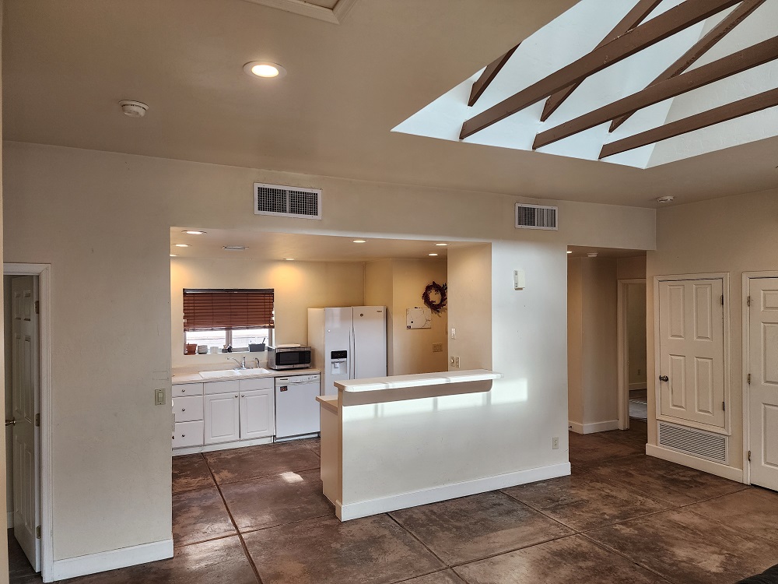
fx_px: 517
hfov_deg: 73.9
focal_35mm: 23
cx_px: 389
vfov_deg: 58.9
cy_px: 292
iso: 100
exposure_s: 1/120
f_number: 1.8
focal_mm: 6.4
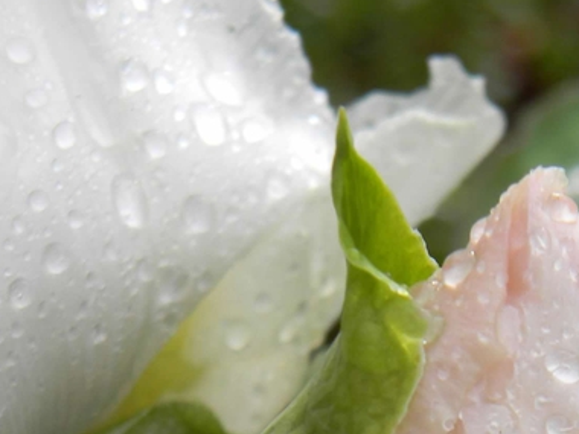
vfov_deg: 6.9
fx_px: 3563
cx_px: 541
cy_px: 498
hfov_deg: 9.2
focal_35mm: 213
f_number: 4.7
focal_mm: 19
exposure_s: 1/165
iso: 80
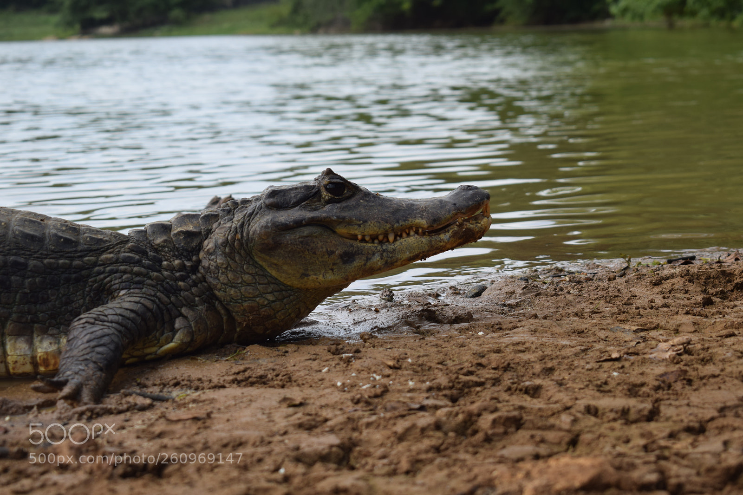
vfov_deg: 16.5
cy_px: 248
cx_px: 372
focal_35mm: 82
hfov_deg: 24.6
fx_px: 1702
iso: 200
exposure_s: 1/320
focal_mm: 55
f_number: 7.1
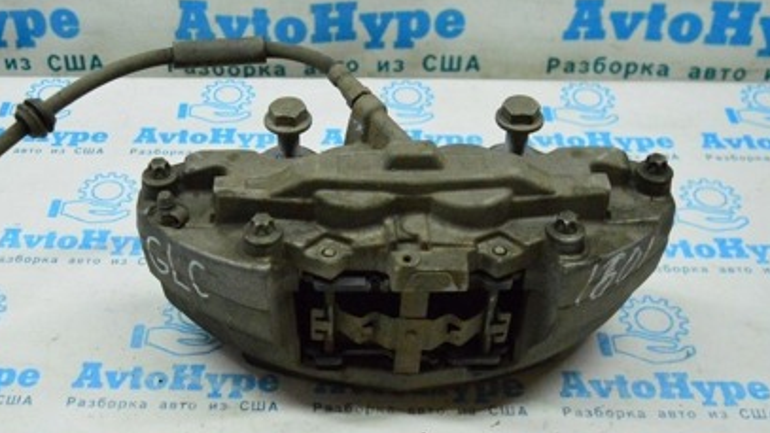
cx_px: 271
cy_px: 201
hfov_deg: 39.6
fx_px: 1058
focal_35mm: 52
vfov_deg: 23.1
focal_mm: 21
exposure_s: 1/1000
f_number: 3.8
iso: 6400
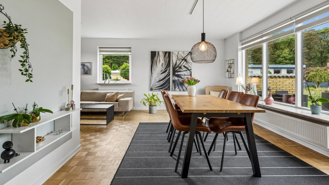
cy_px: 79
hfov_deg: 86.6
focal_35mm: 20
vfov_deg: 55.7
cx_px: 164
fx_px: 174
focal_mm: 19
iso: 200
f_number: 8
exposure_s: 1/5
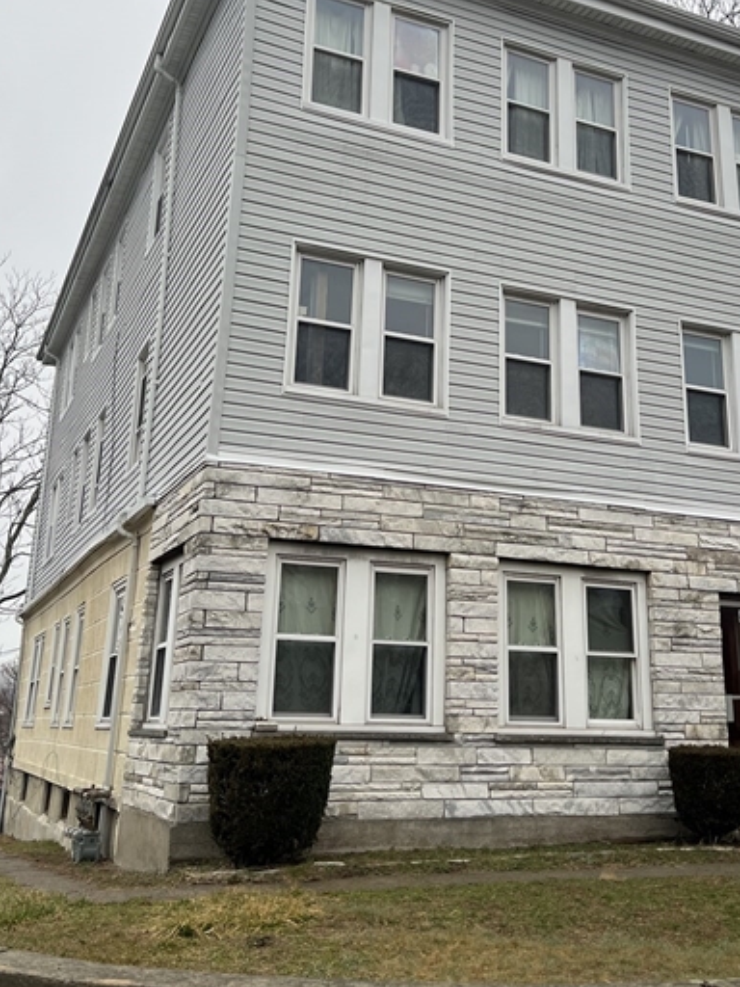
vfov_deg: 47.4
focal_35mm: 39
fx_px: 1112
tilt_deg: +18.6
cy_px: 368
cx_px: 445
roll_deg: -1.2
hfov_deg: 36.7
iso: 50
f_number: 1.5
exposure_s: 1/670
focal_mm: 5.7
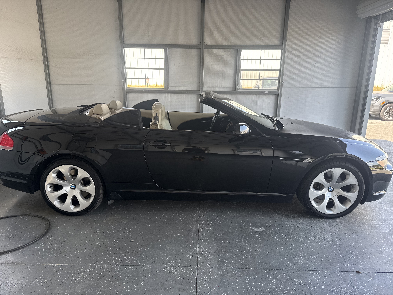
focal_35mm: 24
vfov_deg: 56.8
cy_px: 148
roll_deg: -0.9
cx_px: 196
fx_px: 272
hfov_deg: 71.6
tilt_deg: -14.1
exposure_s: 1/296
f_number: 1.78
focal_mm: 6.76
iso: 100
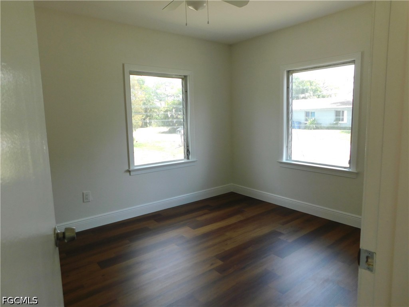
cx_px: 204
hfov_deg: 73.9
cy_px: 154
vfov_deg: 58.9
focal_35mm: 23
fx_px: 272
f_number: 3
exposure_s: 1/125
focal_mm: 4
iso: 125
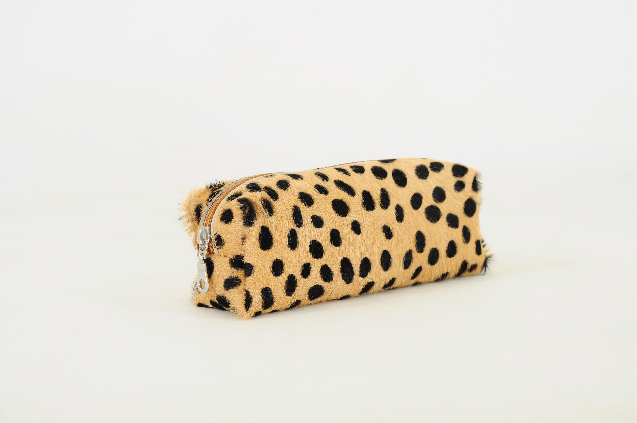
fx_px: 1219
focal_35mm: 69
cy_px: 212
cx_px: 318
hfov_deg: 29.3
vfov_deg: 19.7
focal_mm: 46
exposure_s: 1/25
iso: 200
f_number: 9
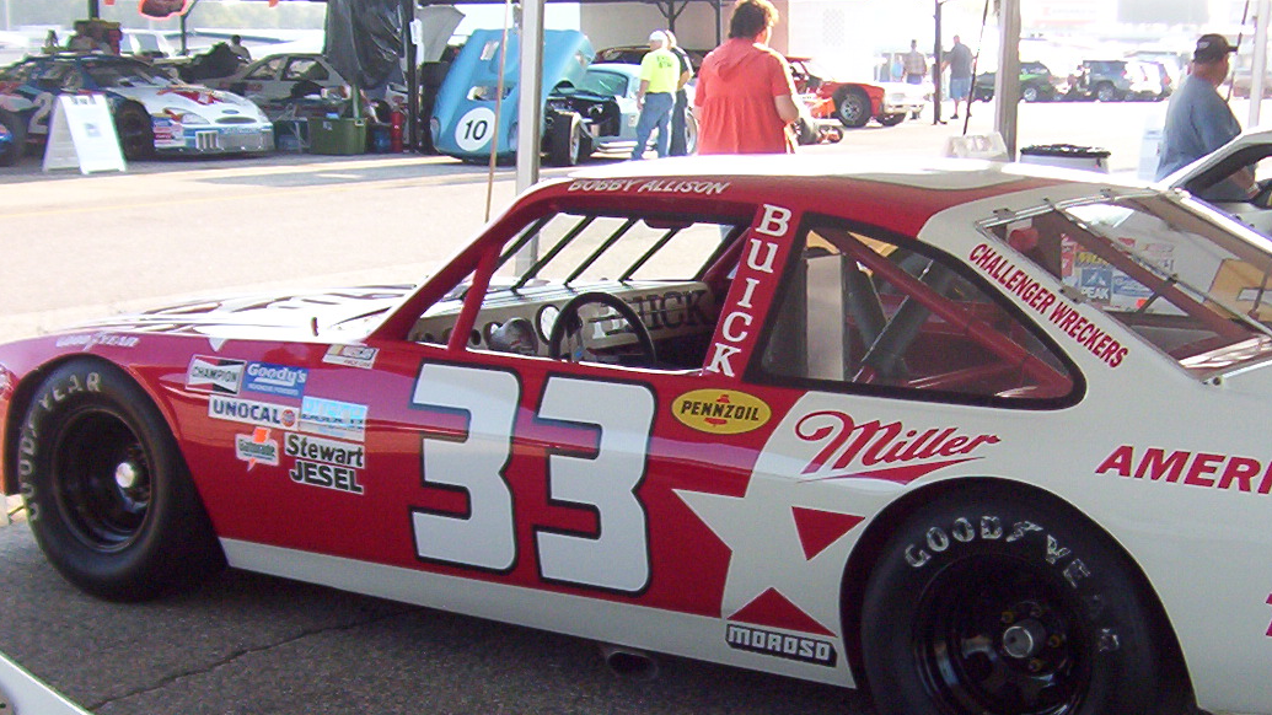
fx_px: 2091
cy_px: 479
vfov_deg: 19.3
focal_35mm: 62
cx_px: 795
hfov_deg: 33.7
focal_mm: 5.54
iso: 100
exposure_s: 1/334
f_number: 2.76
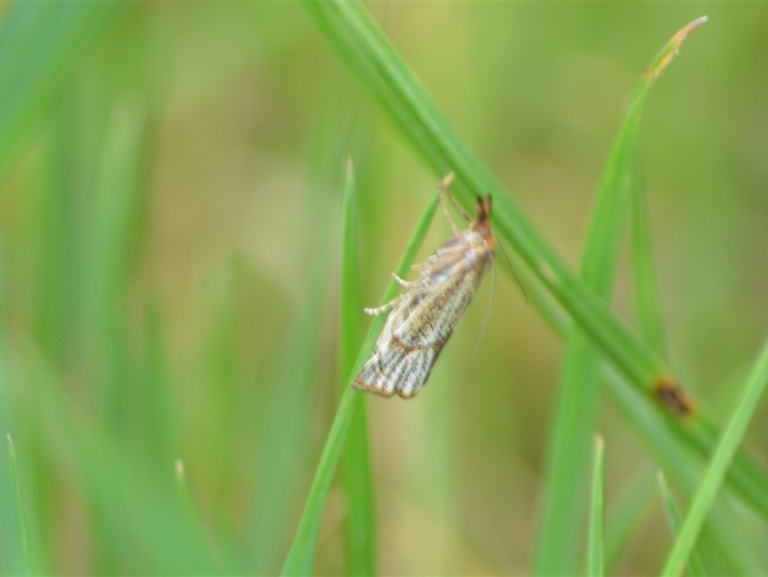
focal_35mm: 489
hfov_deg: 4.1
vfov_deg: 3.0
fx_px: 10851
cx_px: 397
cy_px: 289
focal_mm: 300
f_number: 8
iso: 320
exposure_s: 1/125
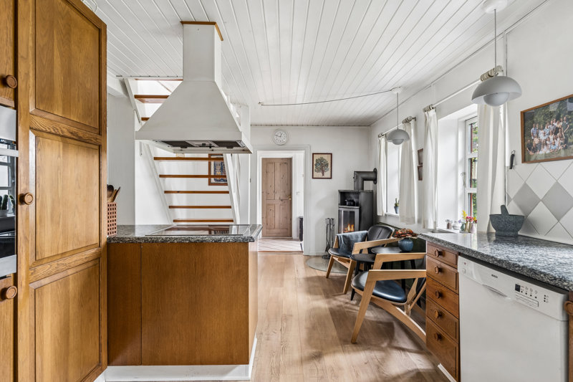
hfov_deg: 83.3
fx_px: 322
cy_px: 191
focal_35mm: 20
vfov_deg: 61.3
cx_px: 286
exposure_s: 1.6
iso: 200
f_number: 8
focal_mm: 13.5
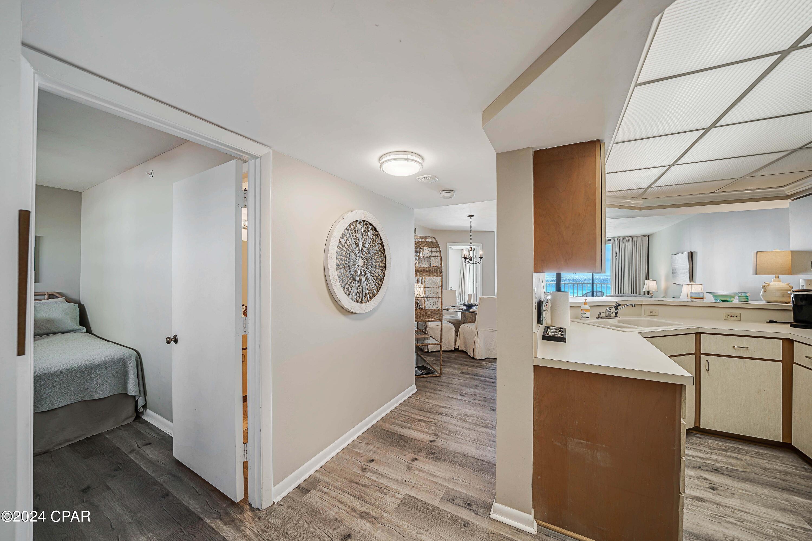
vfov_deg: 90.0
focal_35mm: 12
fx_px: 271
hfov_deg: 112.6
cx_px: 406
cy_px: 270
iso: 100
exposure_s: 1/15
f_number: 5.6
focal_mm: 12
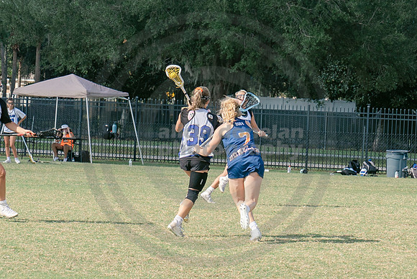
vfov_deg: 6.2
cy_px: 143
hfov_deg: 9.3
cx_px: 232
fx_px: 2571
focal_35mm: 222
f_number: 5.6
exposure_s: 1/800
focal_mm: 70
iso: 250
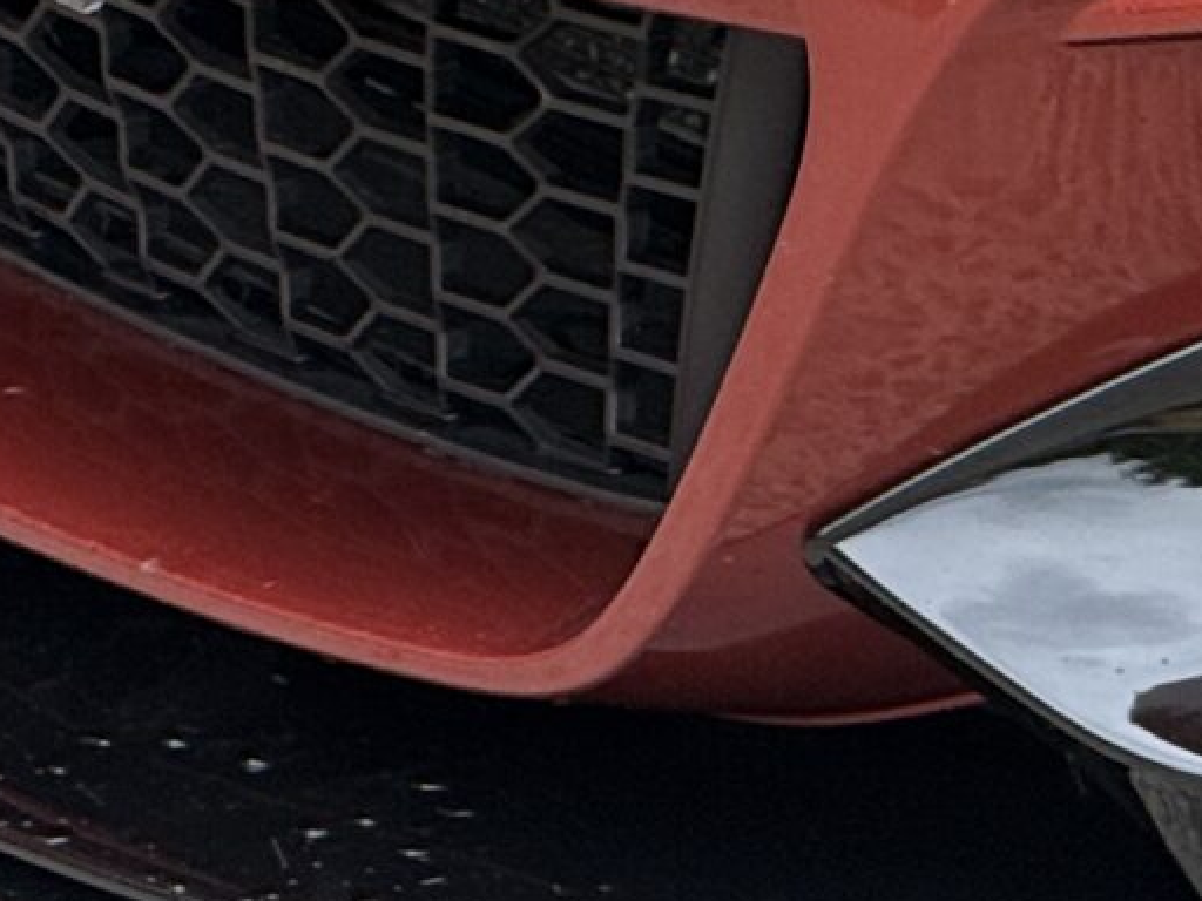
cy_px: -549
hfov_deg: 3.3
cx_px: 1744
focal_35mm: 600
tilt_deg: -8.9
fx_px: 20834
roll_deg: +3.9
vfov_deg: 2.5
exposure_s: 1/220
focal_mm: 15.66
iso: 50
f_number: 2.8
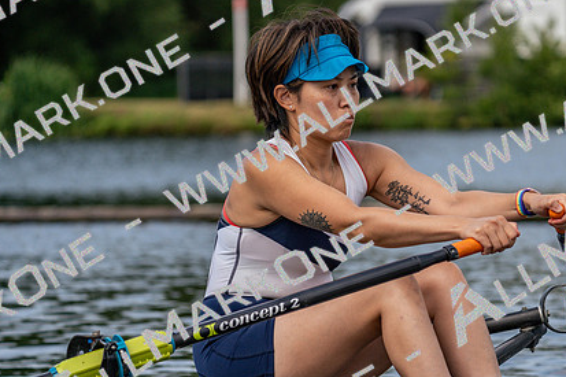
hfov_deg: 7.3
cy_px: 217
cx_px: 333
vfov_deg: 4.9
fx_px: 4416
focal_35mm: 281
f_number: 5.6
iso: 320
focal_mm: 200
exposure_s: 1/1600
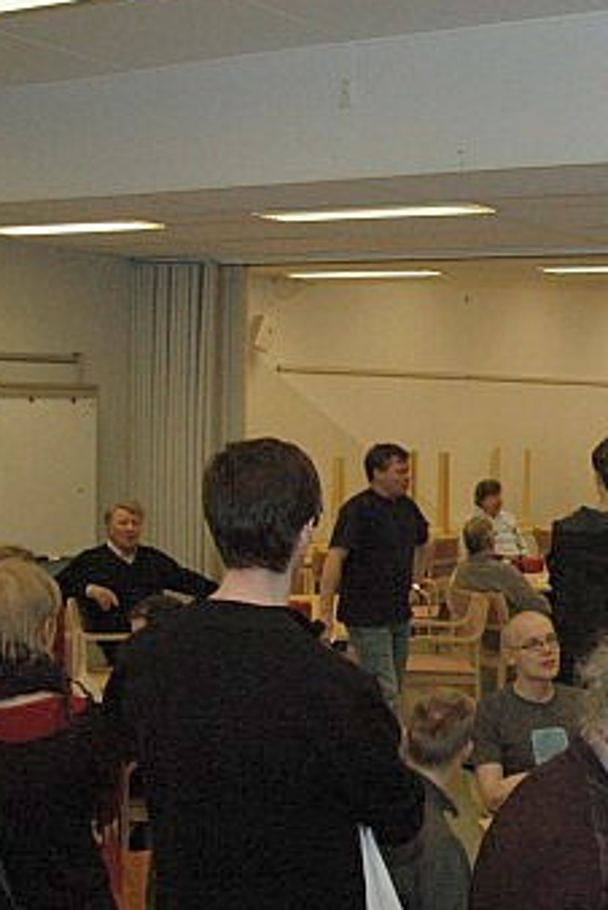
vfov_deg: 41.1
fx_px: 1213
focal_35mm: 48
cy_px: 460
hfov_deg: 25.3
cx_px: 729
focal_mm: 18
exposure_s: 1/160
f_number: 7.1
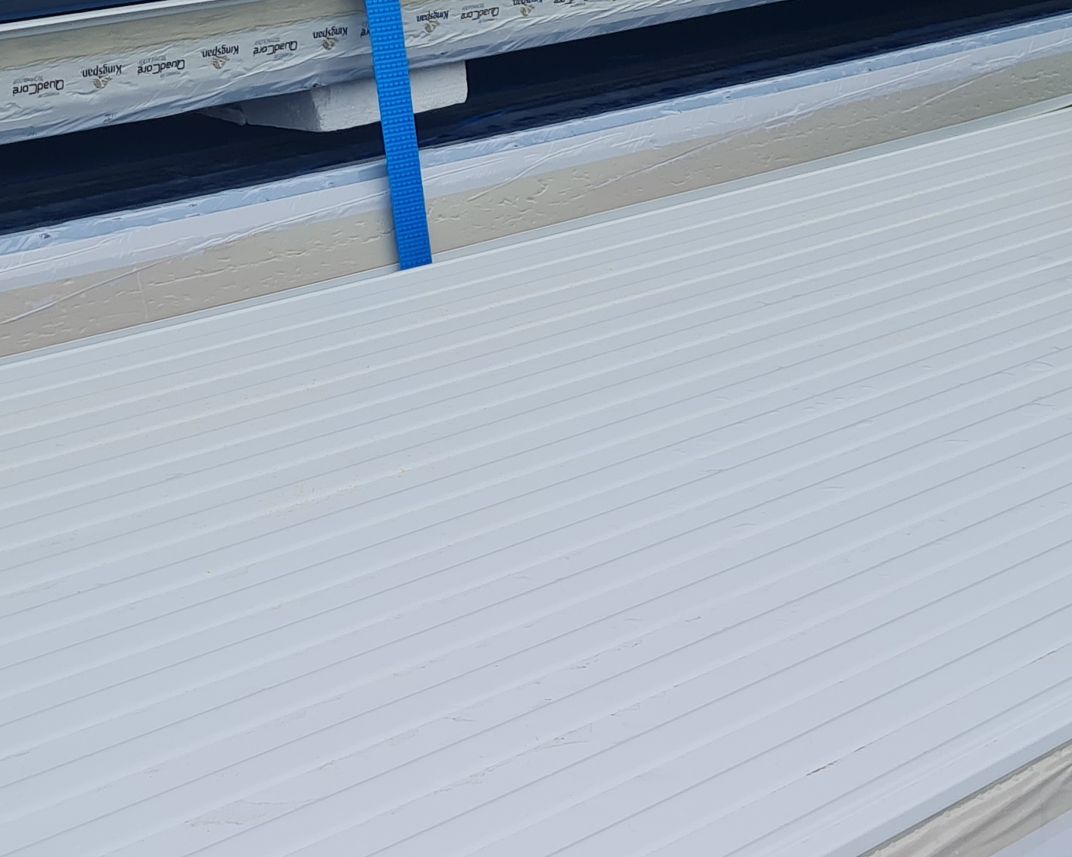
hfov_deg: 26.0
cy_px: 1074
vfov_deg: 19.5
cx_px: 606
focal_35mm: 73
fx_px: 2316
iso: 50
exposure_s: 1/1856
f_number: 1.8
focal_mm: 5.4
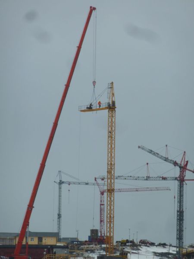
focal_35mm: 300
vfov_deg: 6.6
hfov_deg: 5.0
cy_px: 130
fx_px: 2242
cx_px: 97
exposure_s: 1/250
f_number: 4.9
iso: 80
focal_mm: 49.2
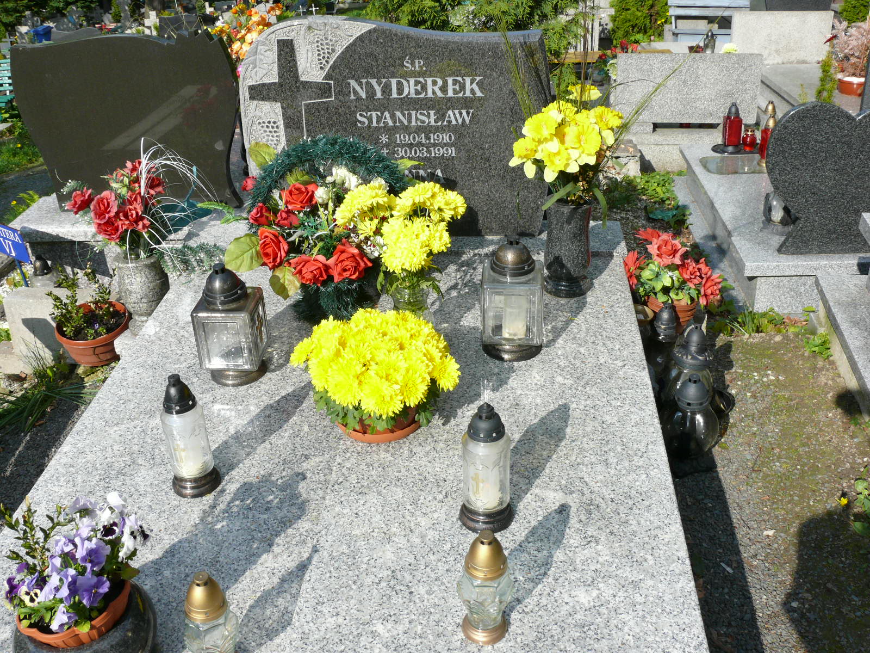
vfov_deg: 40.7
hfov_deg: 52.6
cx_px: 435
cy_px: 326
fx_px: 880
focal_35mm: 35
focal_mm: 7.4
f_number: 5.6
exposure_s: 1/400
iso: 100
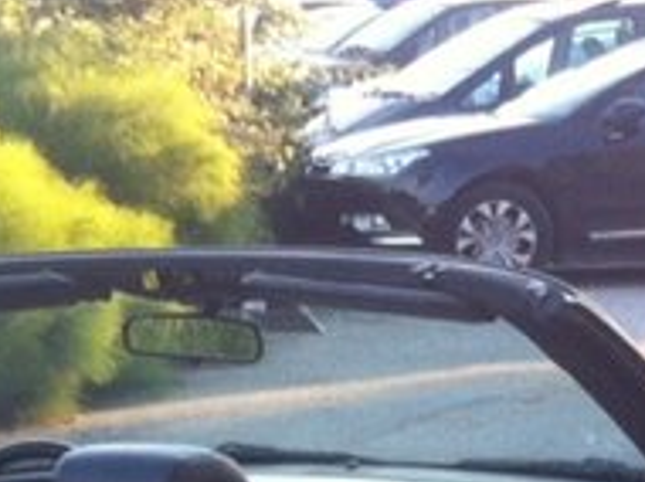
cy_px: 1064
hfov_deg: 10.3
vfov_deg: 7.4
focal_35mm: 189
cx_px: -71
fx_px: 3517
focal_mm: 3.85
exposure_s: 1/120
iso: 100
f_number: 2.8
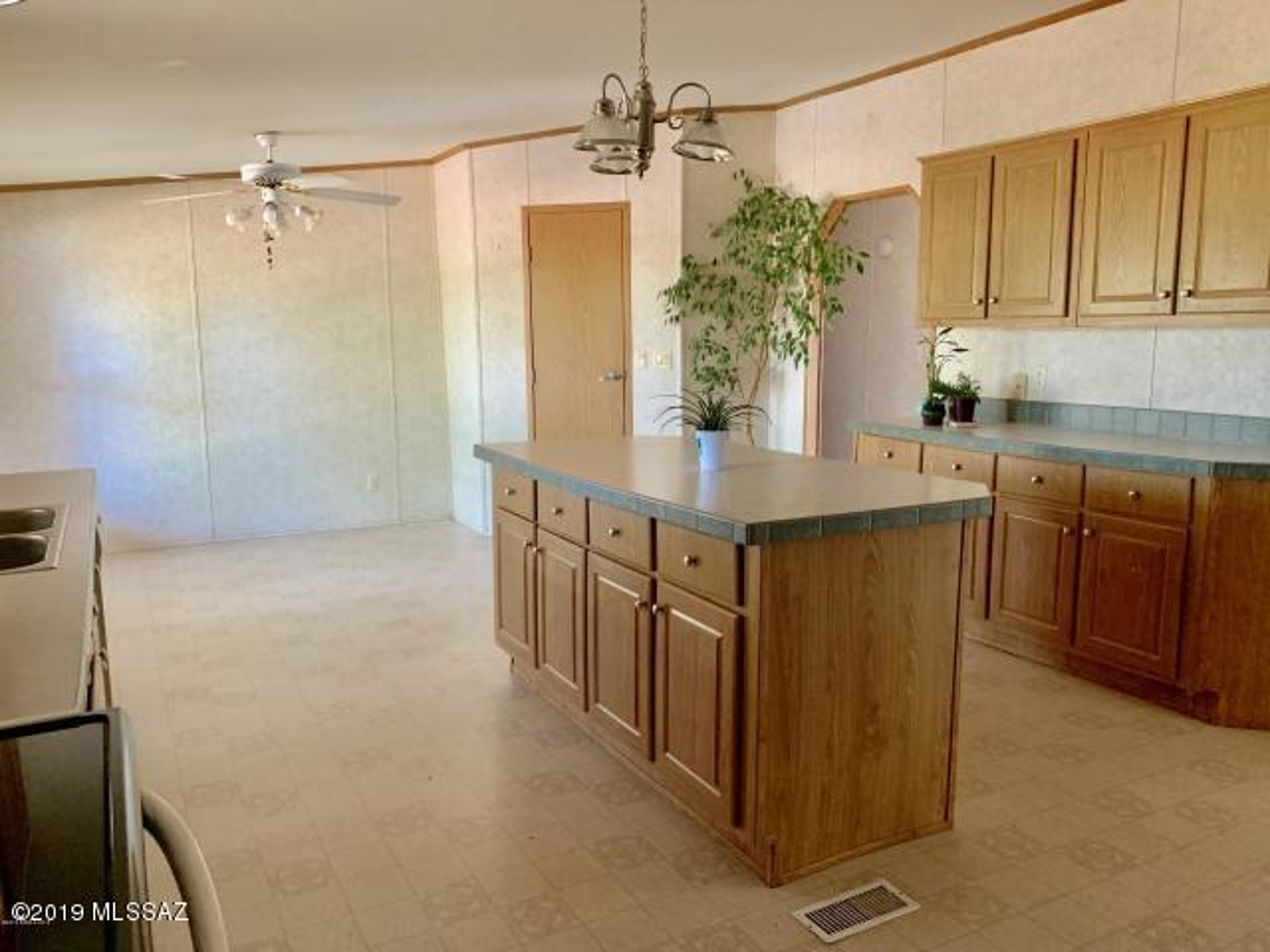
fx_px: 954
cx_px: 635
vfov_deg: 53.1
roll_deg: -0.8
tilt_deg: -8.0
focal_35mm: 26
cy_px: 476
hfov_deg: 67.3
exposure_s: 1/60
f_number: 1.8
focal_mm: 4.25
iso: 250
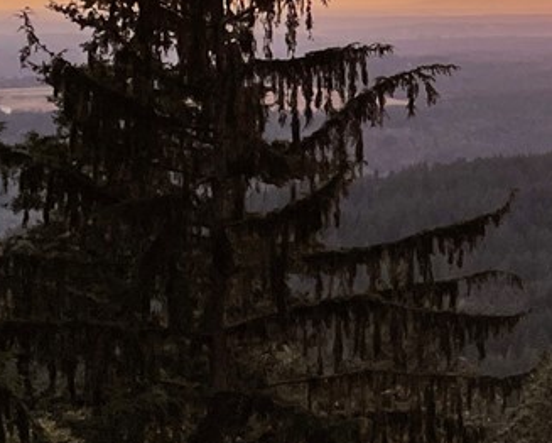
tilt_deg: +0.9
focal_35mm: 124
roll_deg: +0.8
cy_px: -5
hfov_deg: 14.2
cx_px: 895
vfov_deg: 12.3
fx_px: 2027
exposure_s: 1/121
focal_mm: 4.2
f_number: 1.6
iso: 50
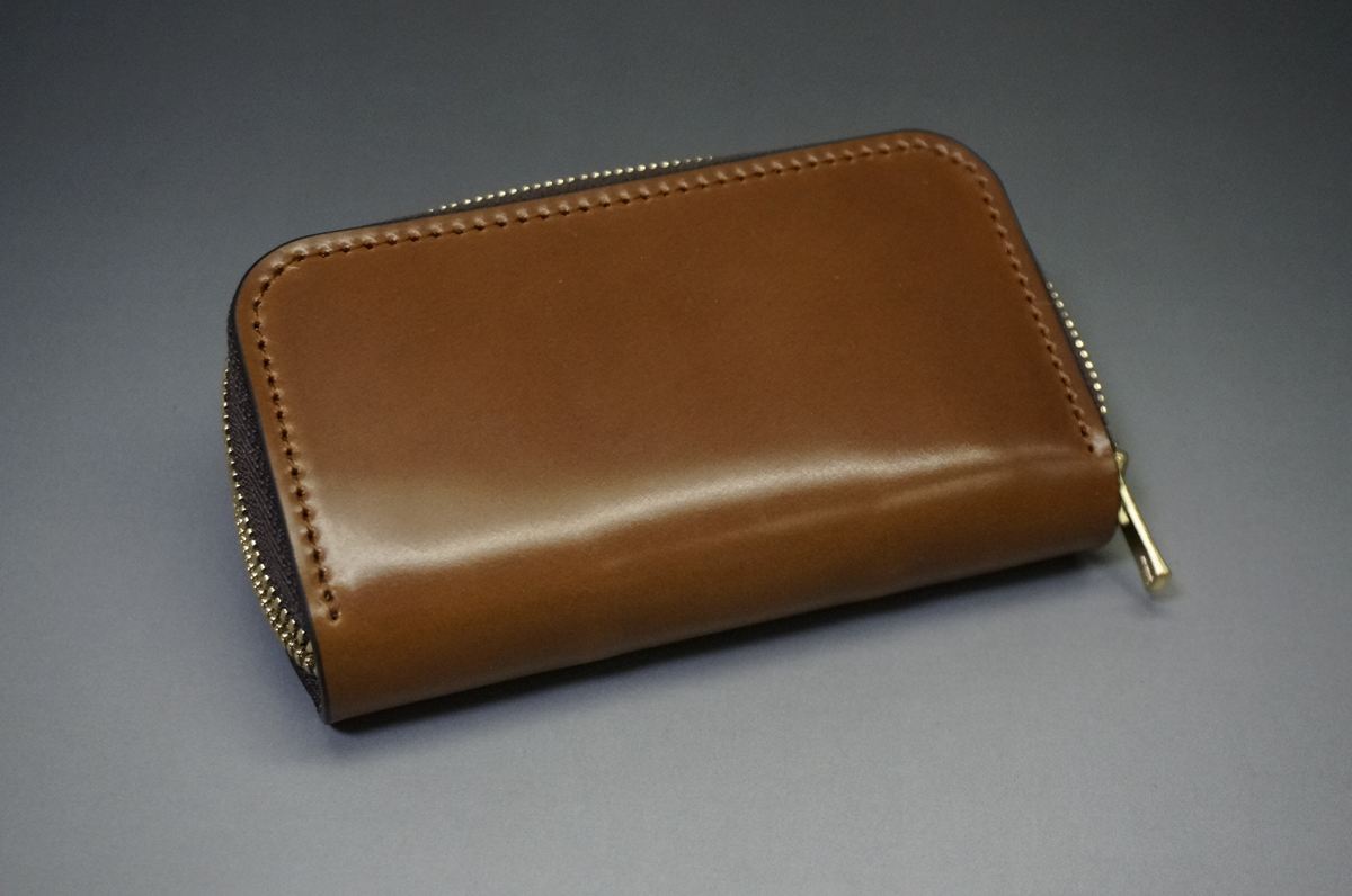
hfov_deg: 36.9
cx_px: 676
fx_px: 2025
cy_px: 448
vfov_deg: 25.0
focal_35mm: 54
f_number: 5.6
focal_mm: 36
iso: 2500
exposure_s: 1/160
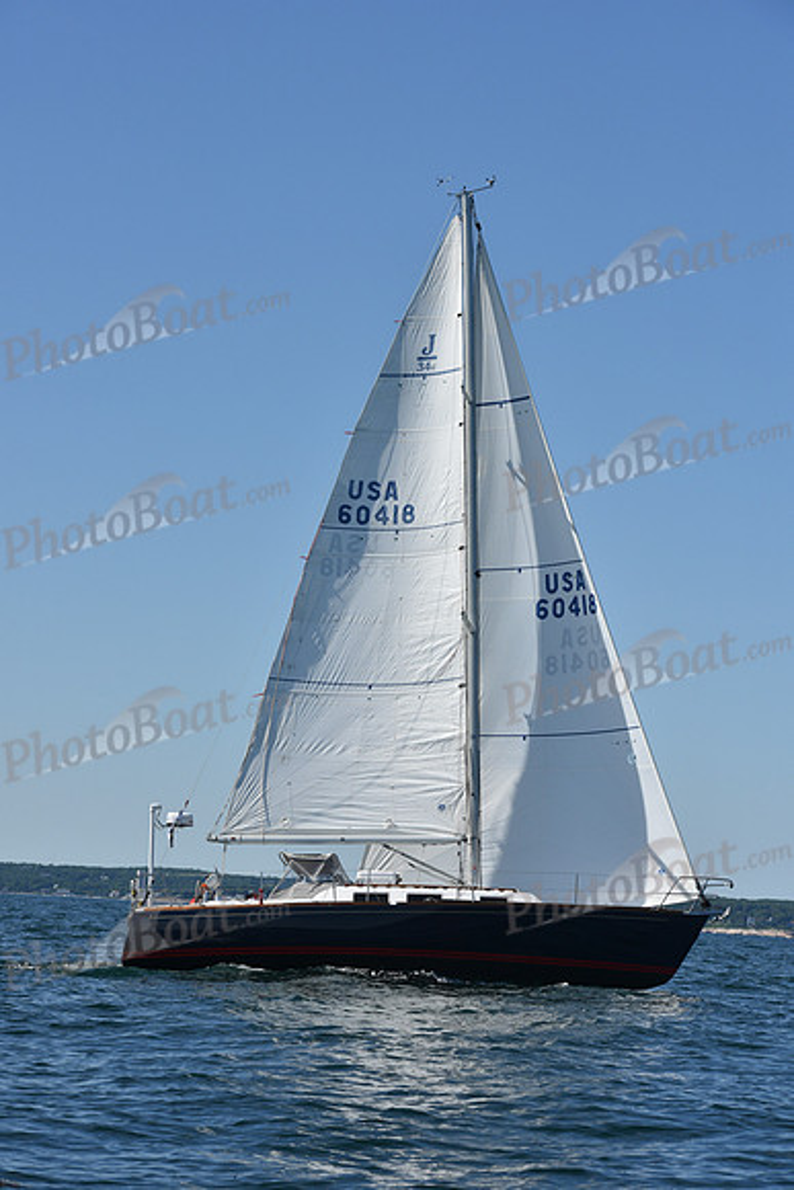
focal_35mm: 102
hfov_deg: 13.4
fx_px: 3372
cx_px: 397
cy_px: 595
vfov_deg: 20.0
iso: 250
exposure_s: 1/1250
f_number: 9
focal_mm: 102
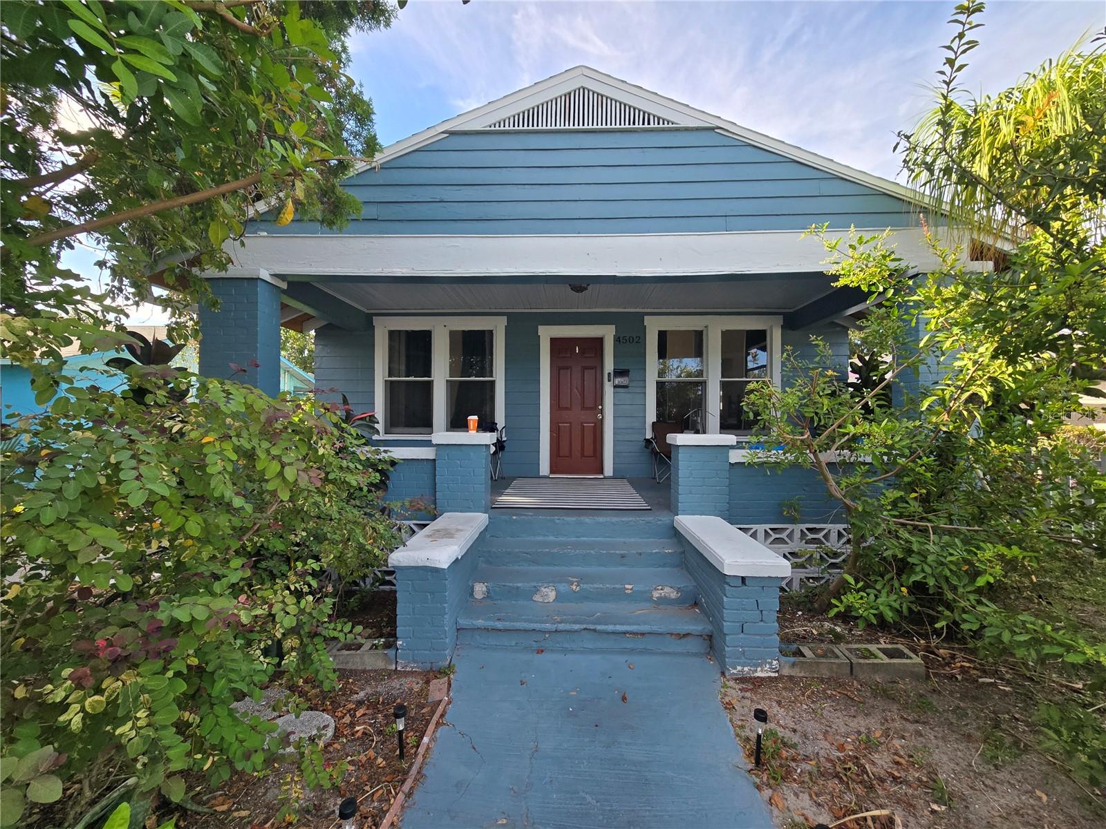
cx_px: 553
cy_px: 414
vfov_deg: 89.9
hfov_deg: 106.2
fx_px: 415
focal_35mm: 13
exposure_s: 1/611
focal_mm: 2.2
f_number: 2.2
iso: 50
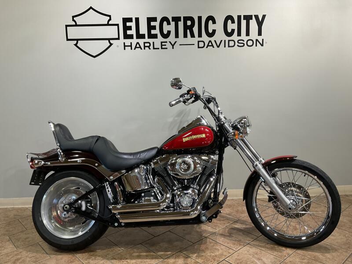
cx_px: 176
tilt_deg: -9.5
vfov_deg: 48.2
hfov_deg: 61.7
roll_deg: +1.4
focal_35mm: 29
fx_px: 295
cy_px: 132
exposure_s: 1/60
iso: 64
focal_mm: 3
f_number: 1.8
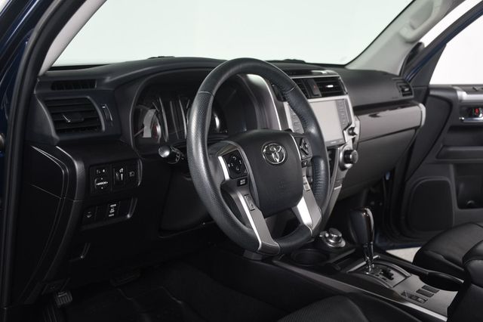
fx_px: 536
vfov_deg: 33.4
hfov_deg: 48.5
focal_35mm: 40
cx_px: 242
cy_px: 161
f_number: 4
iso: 100
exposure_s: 1/160
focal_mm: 27
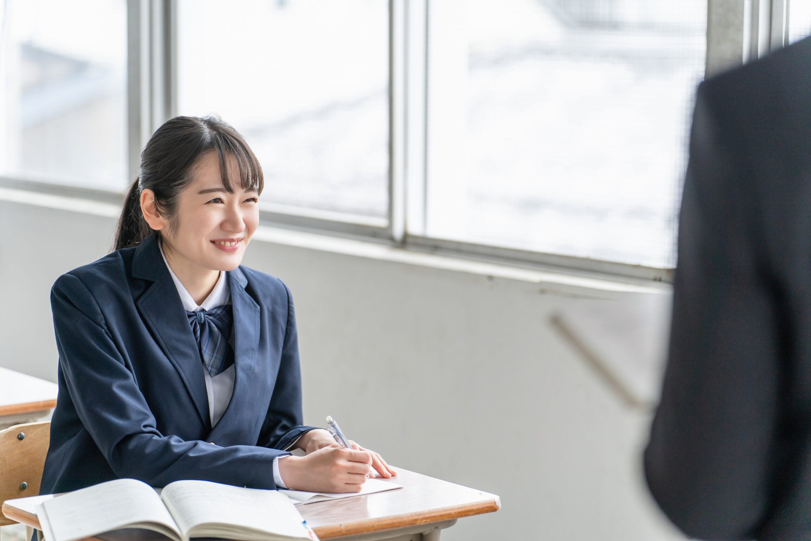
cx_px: 406
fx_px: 2320
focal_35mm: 103
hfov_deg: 19.8
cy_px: 270
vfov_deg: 13.3
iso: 250
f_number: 2.8
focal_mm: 103
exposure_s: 1/500
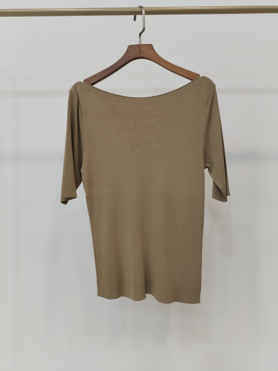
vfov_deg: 61.7
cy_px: 186
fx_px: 311
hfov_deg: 48.2
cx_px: 139
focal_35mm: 29
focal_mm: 4.75
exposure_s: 1/60
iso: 277
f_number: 1.8
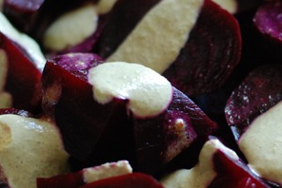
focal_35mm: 152
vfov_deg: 9.0
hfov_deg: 13.4
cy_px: 97
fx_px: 1192
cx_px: 222
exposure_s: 1/60
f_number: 2.5
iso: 800
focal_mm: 50
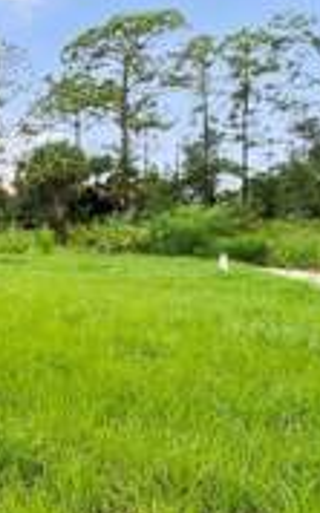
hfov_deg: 18.8
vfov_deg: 58.1
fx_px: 461
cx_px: -337
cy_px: 231
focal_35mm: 33
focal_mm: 12
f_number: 9
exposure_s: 1/50
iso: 200
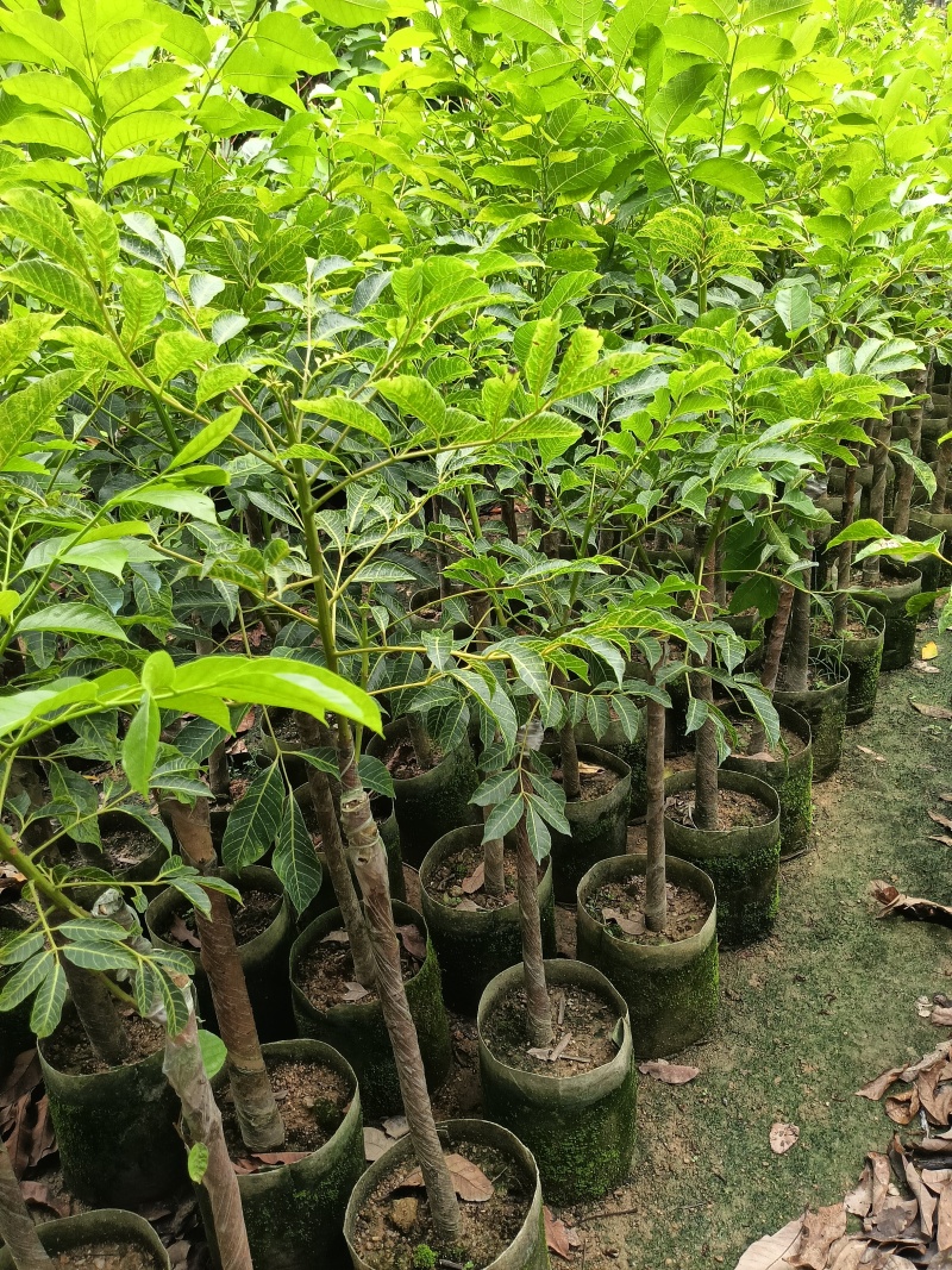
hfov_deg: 51.3
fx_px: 990
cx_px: 476
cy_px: 635
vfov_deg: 65.3
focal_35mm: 27
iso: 50
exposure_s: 1/189
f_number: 1.8
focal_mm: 3.61
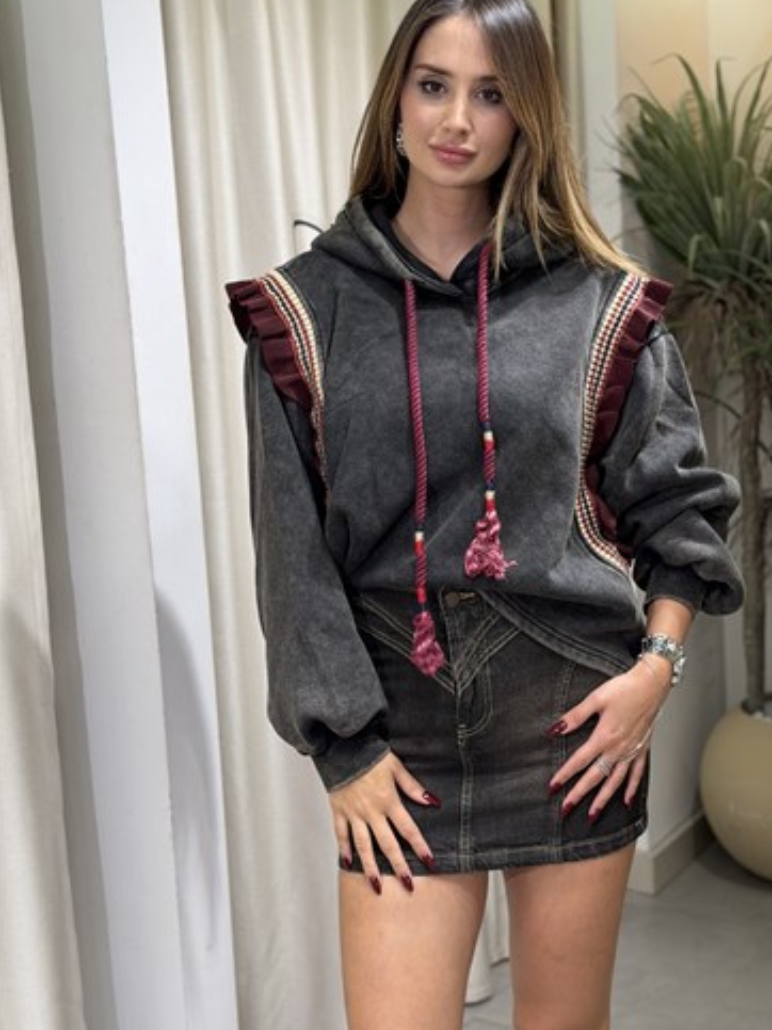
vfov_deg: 36.2
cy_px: 479
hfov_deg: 27.5
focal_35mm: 53
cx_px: 418
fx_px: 1577
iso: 64
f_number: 1.78
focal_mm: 6.76
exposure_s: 1/186
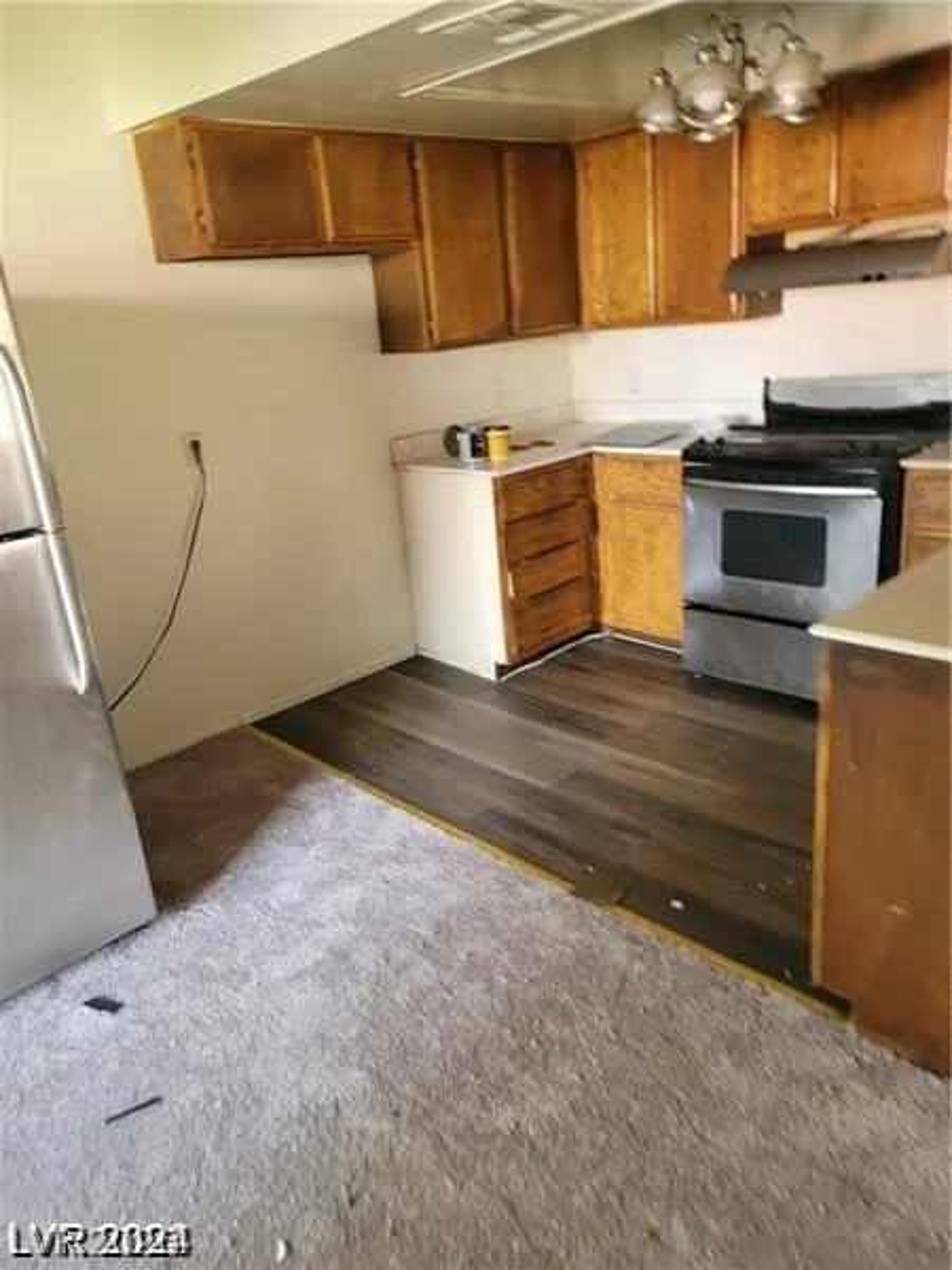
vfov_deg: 69.4
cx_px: 476
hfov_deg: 54.9
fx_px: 917
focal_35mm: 25
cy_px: 635
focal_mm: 7
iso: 250
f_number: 1.8
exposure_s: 1/40
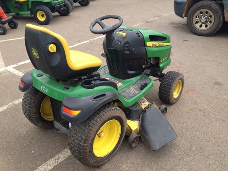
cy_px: 86
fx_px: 231
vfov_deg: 40.7
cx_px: 114
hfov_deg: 52.6
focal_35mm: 35
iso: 64
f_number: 2.4
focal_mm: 4.28
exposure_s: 1/419
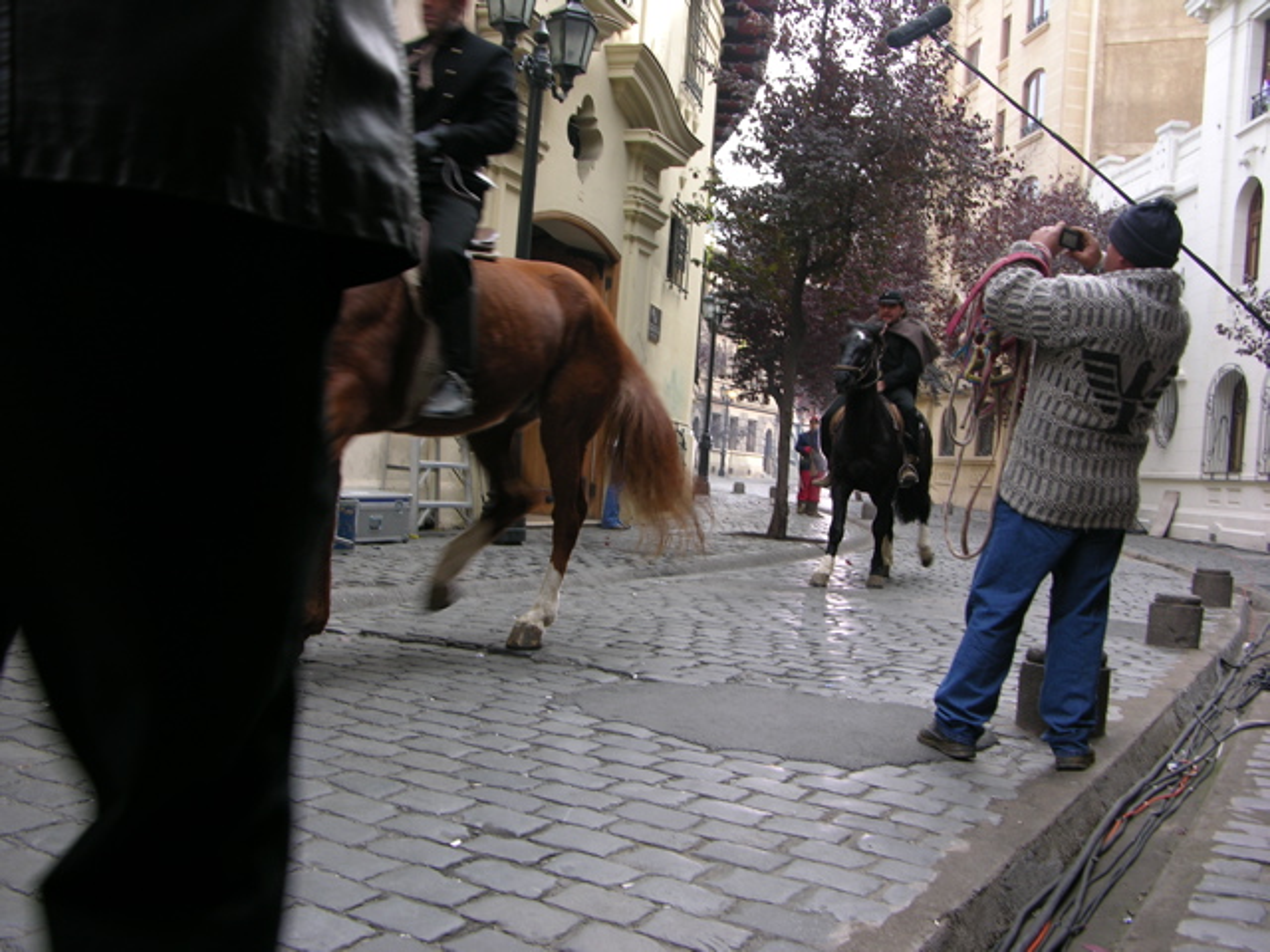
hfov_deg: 52.6
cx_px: 635
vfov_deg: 40.7
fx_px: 1284
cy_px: 476
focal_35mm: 35
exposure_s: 1/44.7
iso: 50
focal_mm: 8.9
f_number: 3.2
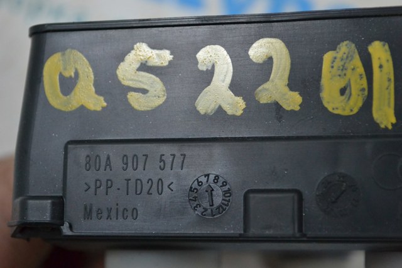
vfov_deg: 16.5
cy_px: 134
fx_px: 921
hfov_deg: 24.6
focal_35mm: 82
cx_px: 201
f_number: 5.6
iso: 1600
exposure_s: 1/250
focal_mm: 55
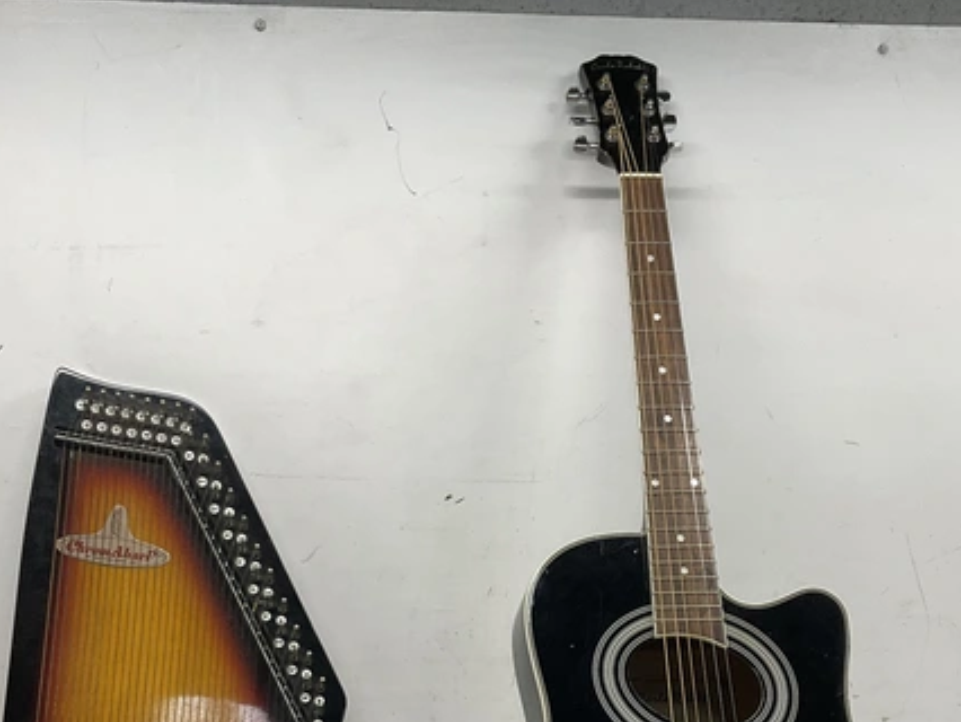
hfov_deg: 37.5
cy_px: 597
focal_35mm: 51
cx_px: 471
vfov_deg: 27.9
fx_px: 1417
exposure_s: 1/120
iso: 32
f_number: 1.8
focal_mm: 3
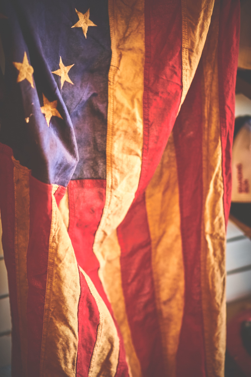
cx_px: 126
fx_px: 784
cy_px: 188
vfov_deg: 27.0
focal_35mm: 75
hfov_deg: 18.2
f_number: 2
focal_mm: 50
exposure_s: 1/125
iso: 2000
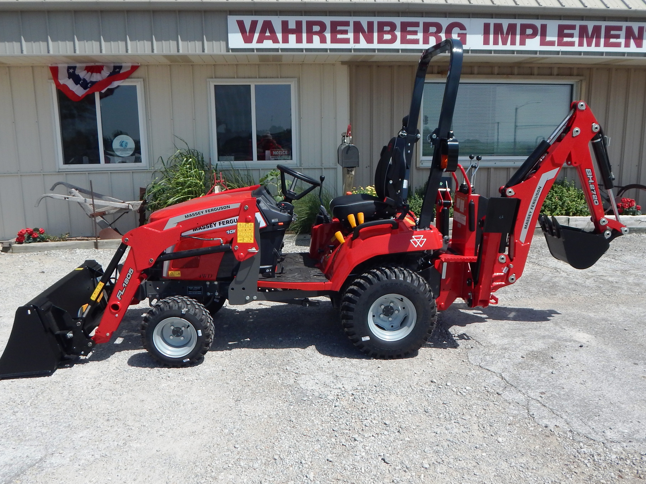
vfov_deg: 49.7
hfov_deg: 63.4
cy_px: 225
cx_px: 325
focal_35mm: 28
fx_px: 522
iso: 125
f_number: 6
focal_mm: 4
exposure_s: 1/640
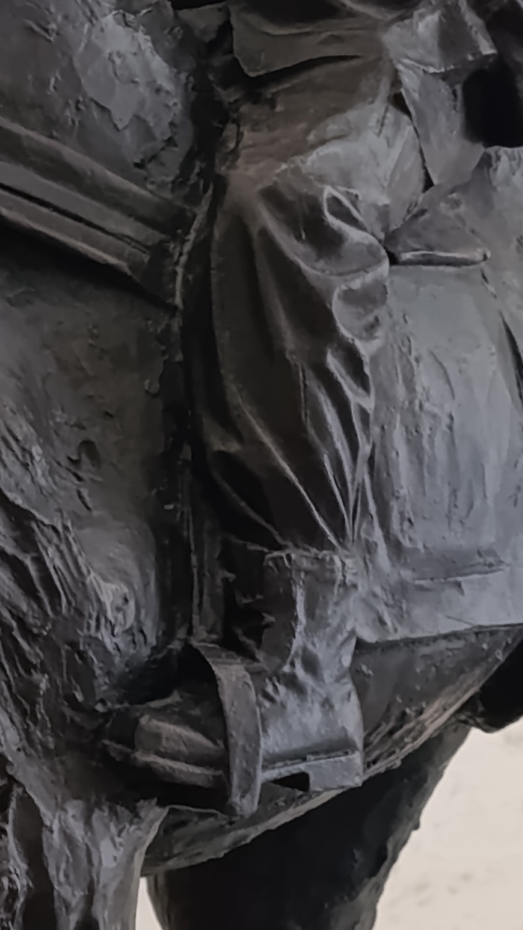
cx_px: -434
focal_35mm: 159
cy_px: 95
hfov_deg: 7.4
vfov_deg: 13.4
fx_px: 3922
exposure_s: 1/99.9
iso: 800
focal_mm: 6.14
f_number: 1.6
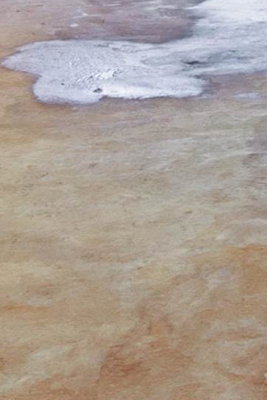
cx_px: 395
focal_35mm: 102
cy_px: -107
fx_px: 1135
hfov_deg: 12.8
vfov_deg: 18.7
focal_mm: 12
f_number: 14
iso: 200
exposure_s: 3
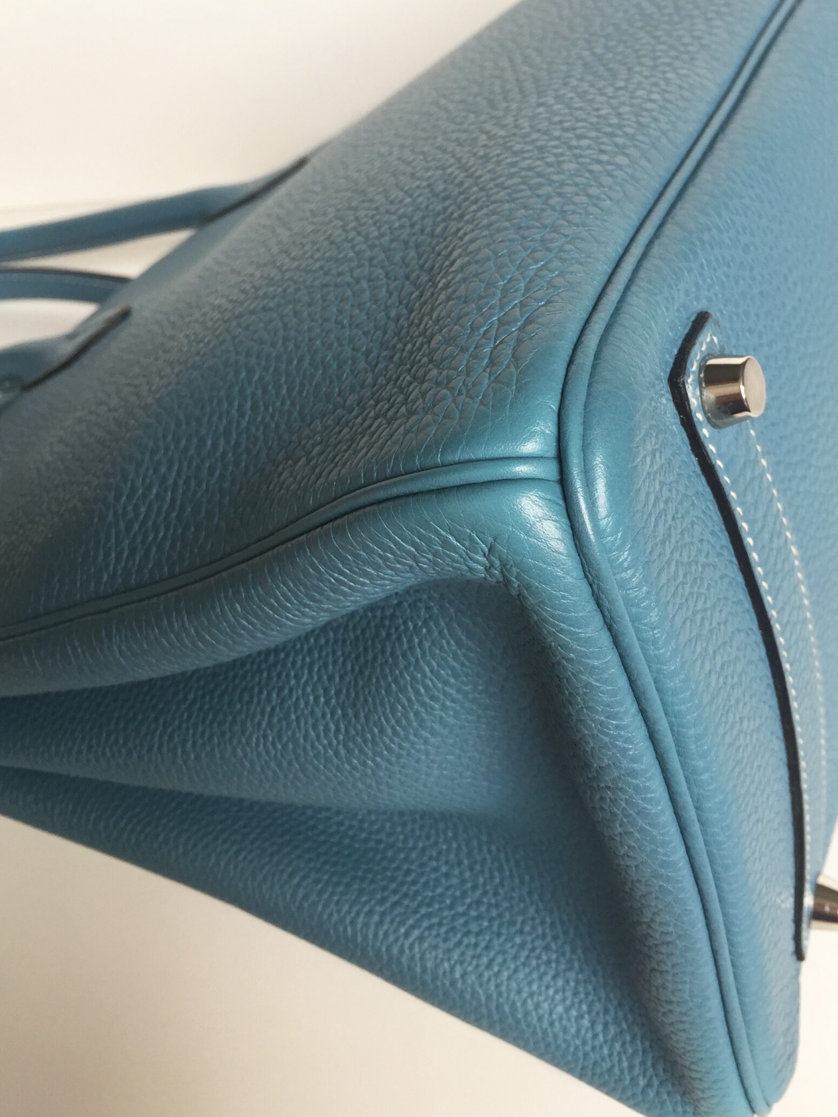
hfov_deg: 39.6
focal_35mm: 36
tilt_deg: -40.8
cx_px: 472
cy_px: 460
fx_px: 1162
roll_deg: +3.3
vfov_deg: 51.1
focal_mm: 4.15
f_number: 2.2
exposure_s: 1/120
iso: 40
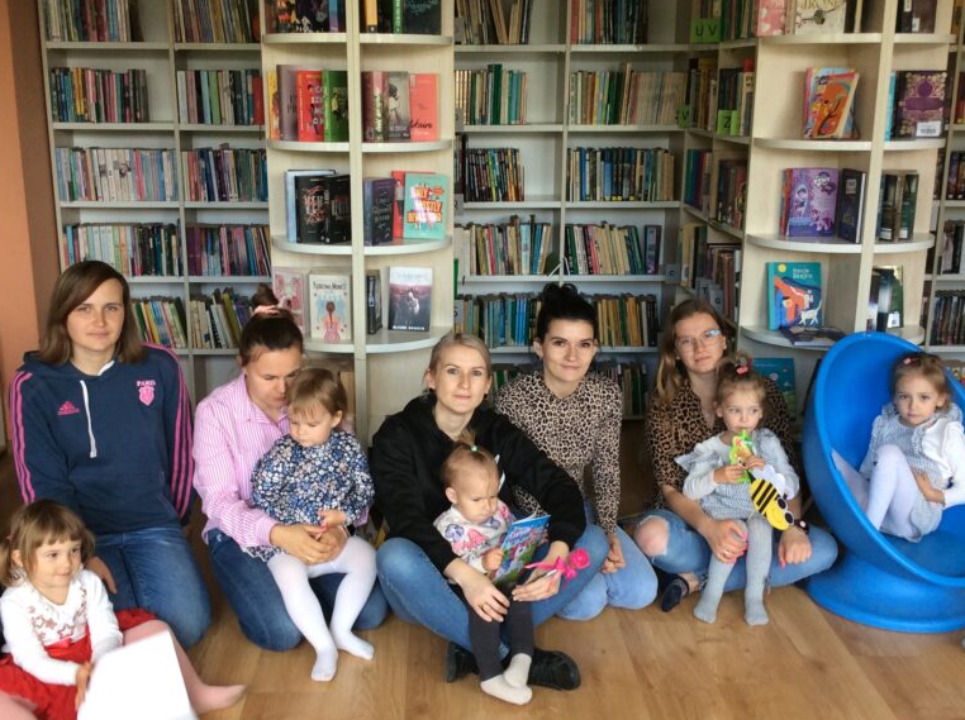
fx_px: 1197
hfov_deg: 43.9
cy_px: 389
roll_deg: +2.4
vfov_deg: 33.5
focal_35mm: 43
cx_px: 451
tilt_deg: -15.5
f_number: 2.4
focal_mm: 3.3
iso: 40
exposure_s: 1/33
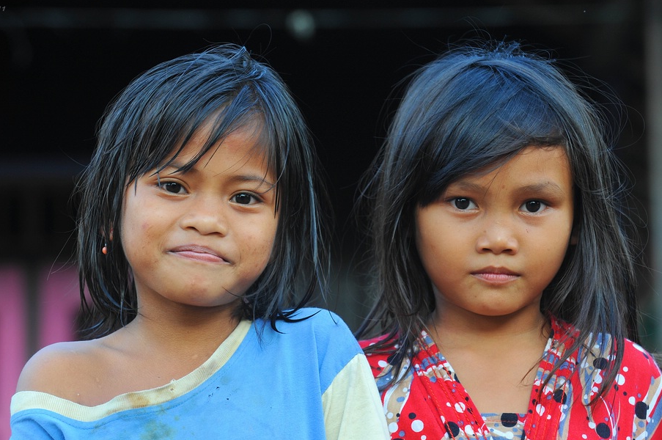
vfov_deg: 9.5
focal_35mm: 144
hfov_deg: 14.3
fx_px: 2645
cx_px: 328
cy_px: 240
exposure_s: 1/100
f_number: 6.3
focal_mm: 130
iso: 500
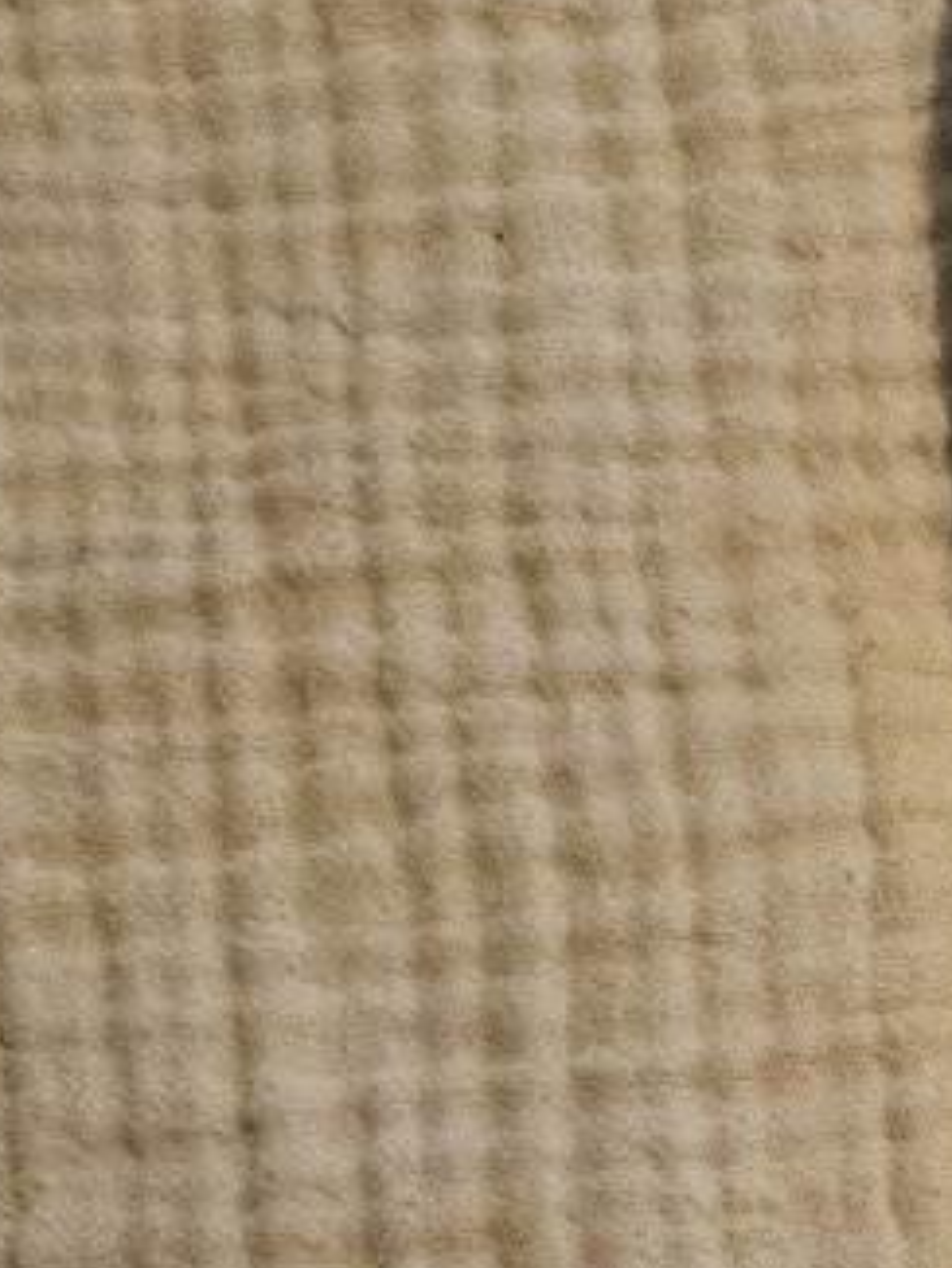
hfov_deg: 11.1
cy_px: 2522
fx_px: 4287
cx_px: 2111
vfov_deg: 14.2
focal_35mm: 117
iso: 640
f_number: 1.8
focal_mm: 5.4
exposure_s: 1/100
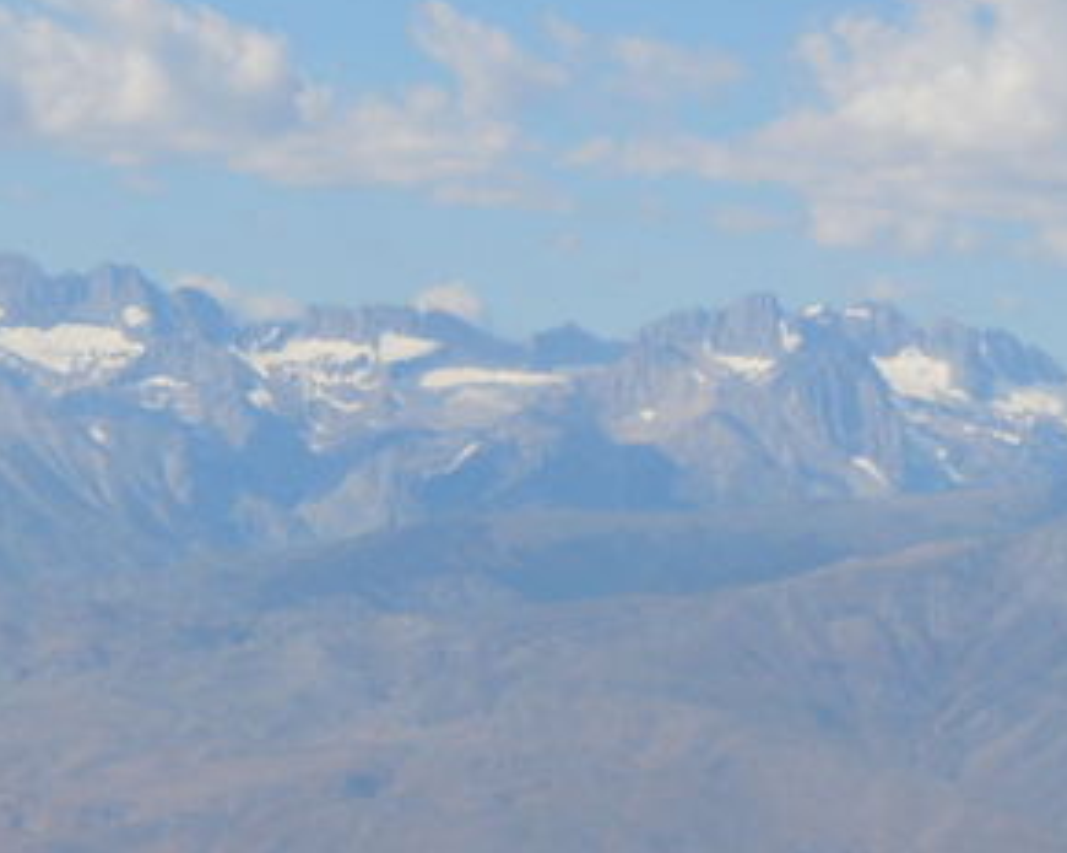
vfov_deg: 6.4
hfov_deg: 8.1
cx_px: 405
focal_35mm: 240
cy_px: 460
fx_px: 7579
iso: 100
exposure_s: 1/1000
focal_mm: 16
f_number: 4.4
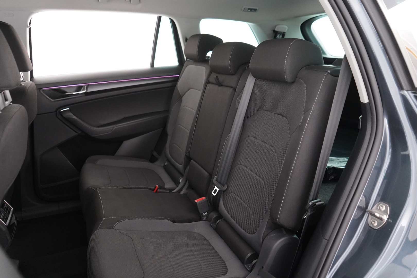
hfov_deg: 65.5
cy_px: 139
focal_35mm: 28
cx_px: 208
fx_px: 324
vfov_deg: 46.4
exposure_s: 1/40
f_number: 3.5
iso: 6400
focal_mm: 28
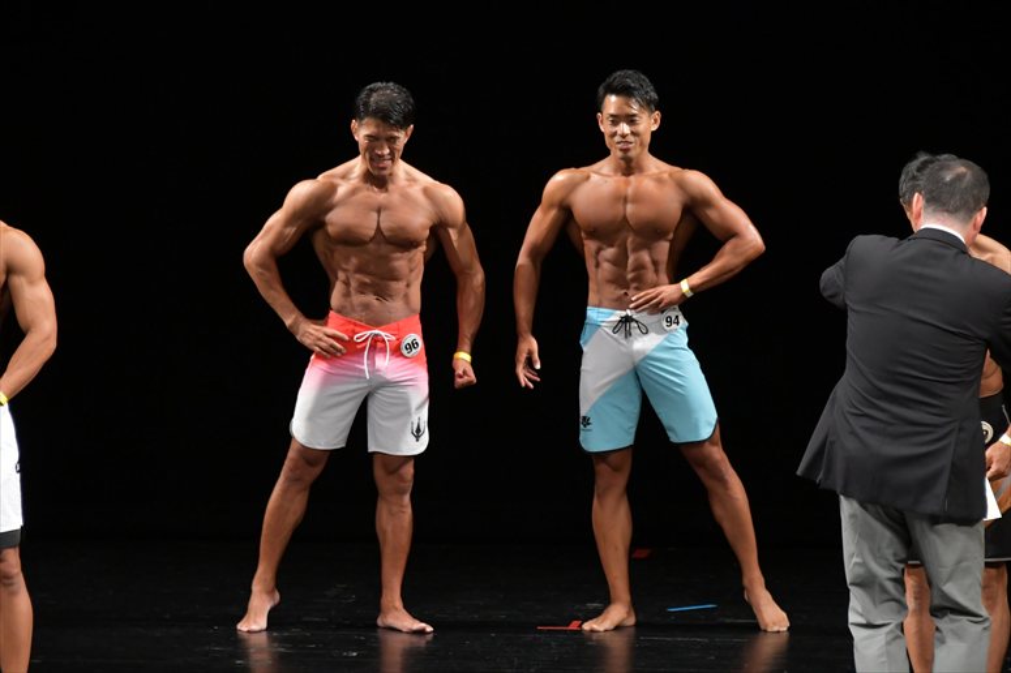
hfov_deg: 6.9
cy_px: 336
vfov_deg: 4.6
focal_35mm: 300
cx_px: 506
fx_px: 8421
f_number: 5.6
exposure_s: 1/400
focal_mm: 200
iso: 3200
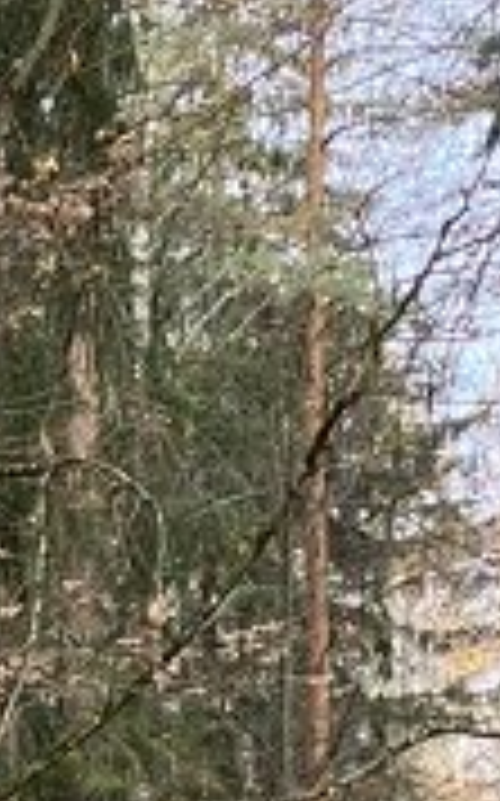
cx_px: 324
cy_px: 925
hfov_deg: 4.0
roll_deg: +0.1
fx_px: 7207
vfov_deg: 6.3
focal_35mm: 330
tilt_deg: +4.6
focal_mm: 6
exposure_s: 1/122
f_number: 2
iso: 40
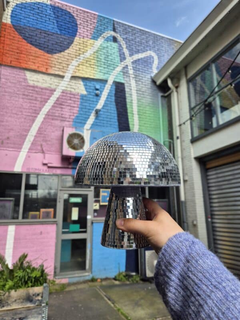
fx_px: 213
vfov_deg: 73.9
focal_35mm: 23
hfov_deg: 58.9
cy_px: 160
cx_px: 120
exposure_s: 1/792
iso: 25
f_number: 1.8
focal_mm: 5.4
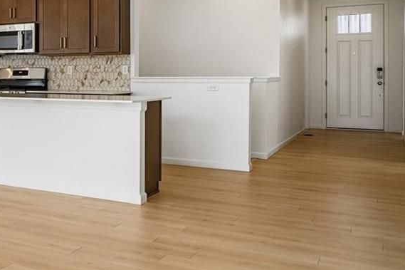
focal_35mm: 46
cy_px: 76
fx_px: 522
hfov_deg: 32.9
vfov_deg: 28.7
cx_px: -106
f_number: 8
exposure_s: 1/45
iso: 100
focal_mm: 11
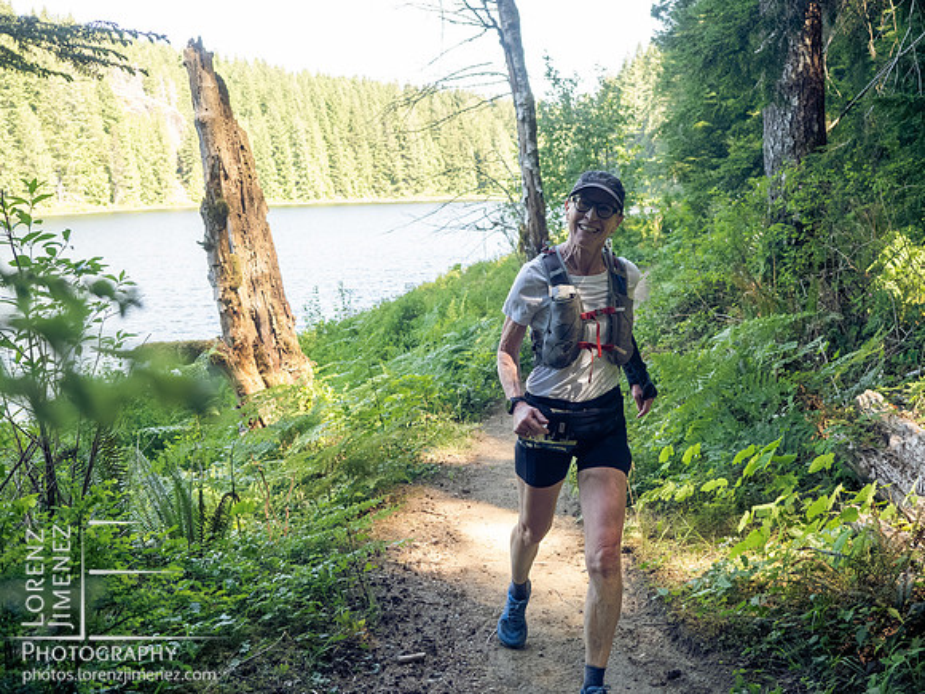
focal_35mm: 36
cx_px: 462
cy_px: 347
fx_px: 962
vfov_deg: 39.7
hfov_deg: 51.4
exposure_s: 1/1000
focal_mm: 18
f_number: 2.8
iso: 1600
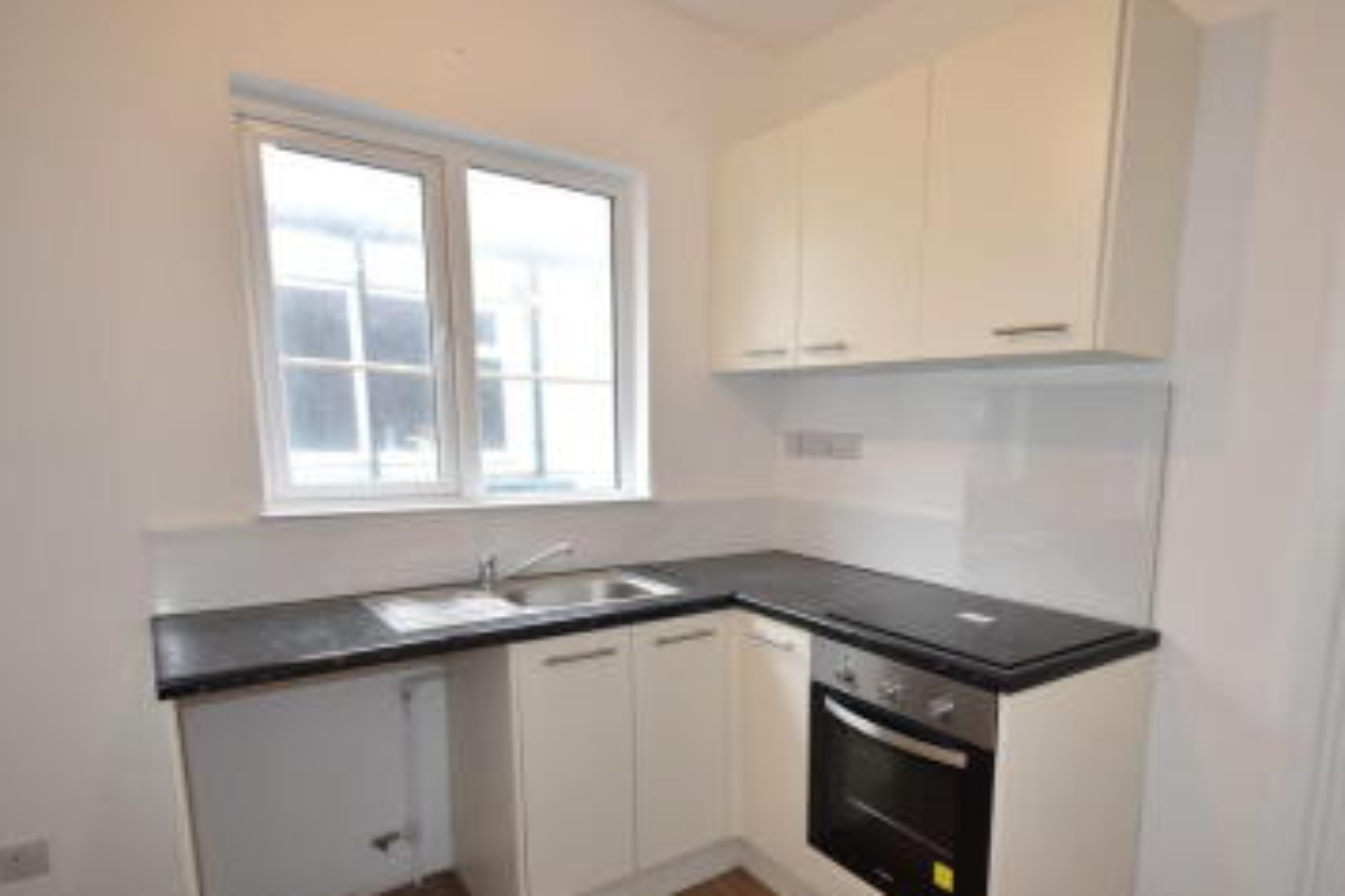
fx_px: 747
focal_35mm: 20
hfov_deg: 82.7
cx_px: 825
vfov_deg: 61.2
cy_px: 555
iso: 100
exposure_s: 1/15
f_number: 4
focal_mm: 10
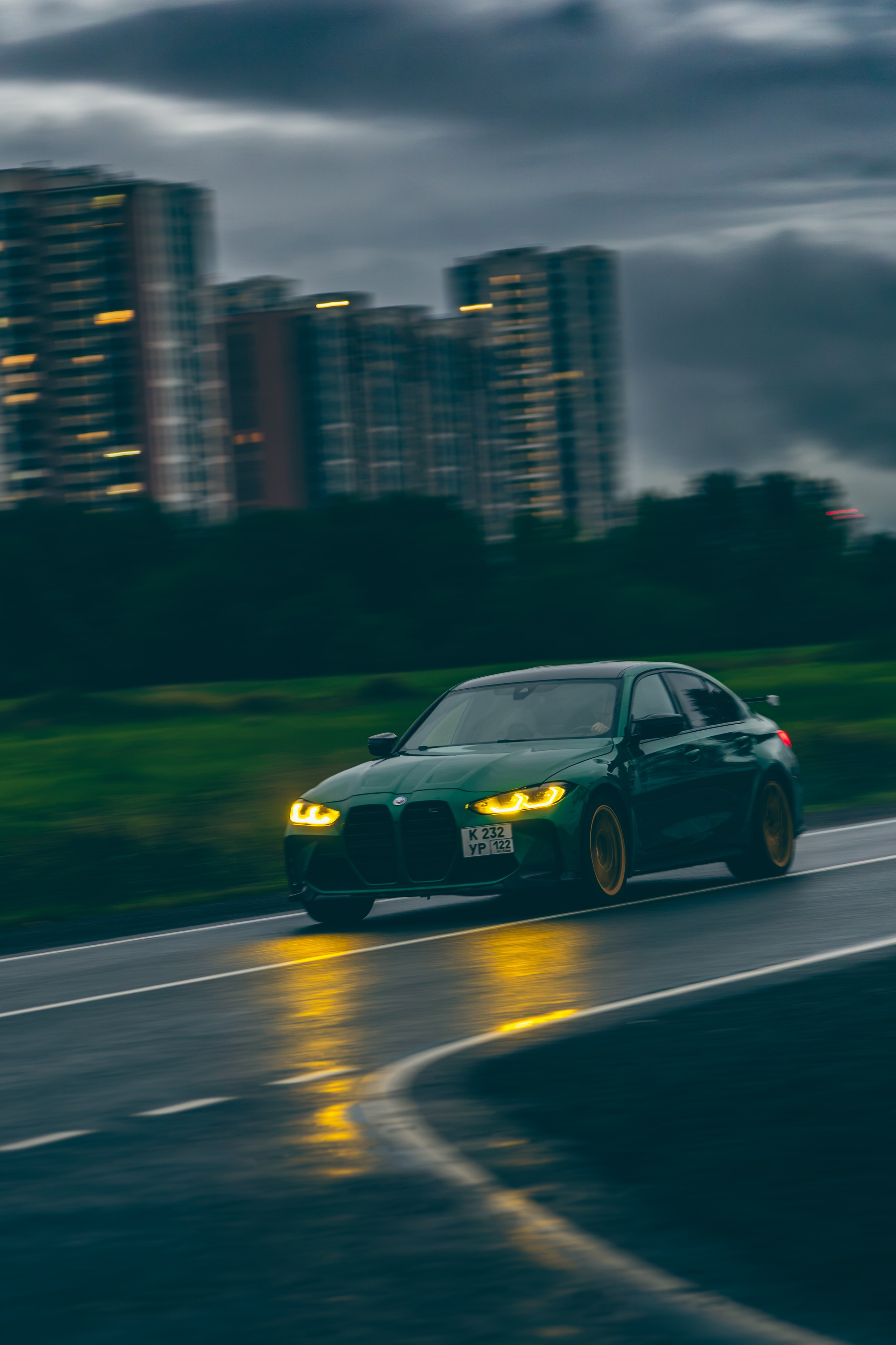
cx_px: 331
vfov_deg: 16.8
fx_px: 4561
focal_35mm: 122
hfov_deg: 11.2
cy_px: 601
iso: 400
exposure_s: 1/50
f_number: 2.8
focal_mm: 70
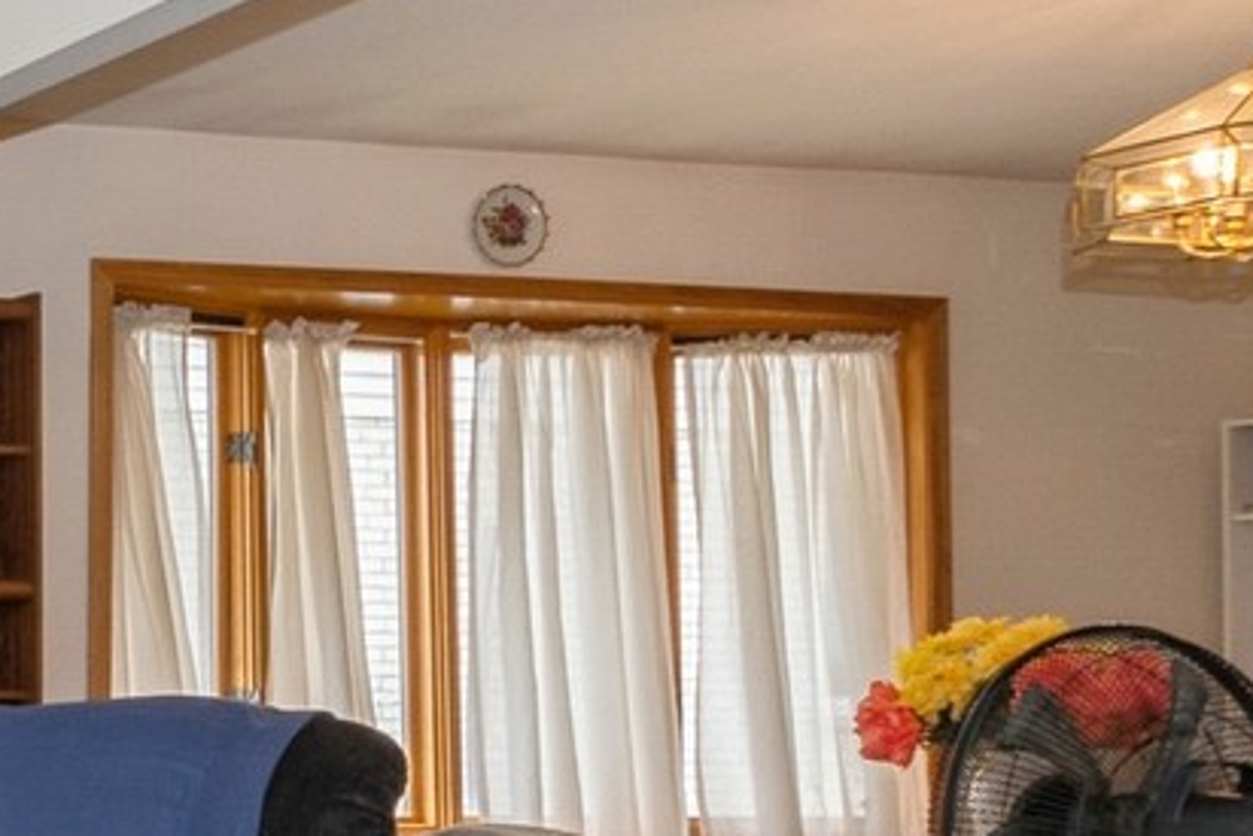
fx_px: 2054
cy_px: 711
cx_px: -864
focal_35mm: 59
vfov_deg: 22.6
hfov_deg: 23.1
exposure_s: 1/50
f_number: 7.1
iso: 250
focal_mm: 10
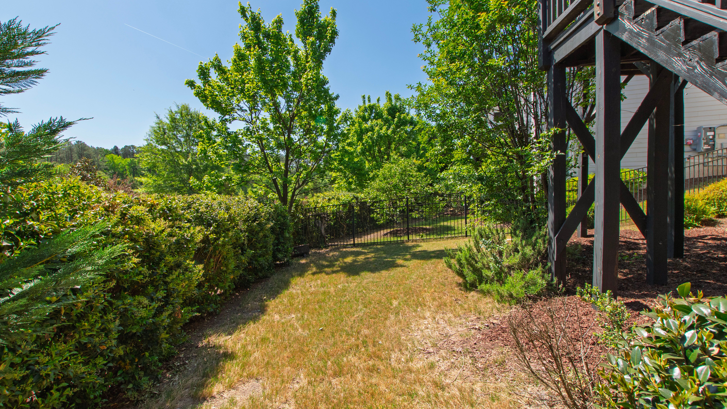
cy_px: 199
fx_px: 308
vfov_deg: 67.1
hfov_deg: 99.4
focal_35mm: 16
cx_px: 367
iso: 200
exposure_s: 1/320
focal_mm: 10
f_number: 8
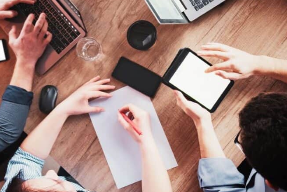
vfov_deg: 30.4
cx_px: 115
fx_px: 351
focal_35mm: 44
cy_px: 66
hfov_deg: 44.2
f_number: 2.8
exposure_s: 1/25
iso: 1000
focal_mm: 18
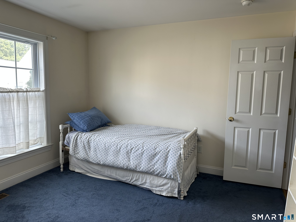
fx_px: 205
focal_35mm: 24
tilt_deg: -6.1
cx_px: 148
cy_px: 111
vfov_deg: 56.8
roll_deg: -1.5
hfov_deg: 71.6
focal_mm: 6.86
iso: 125
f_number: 1.78
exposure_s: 1/120
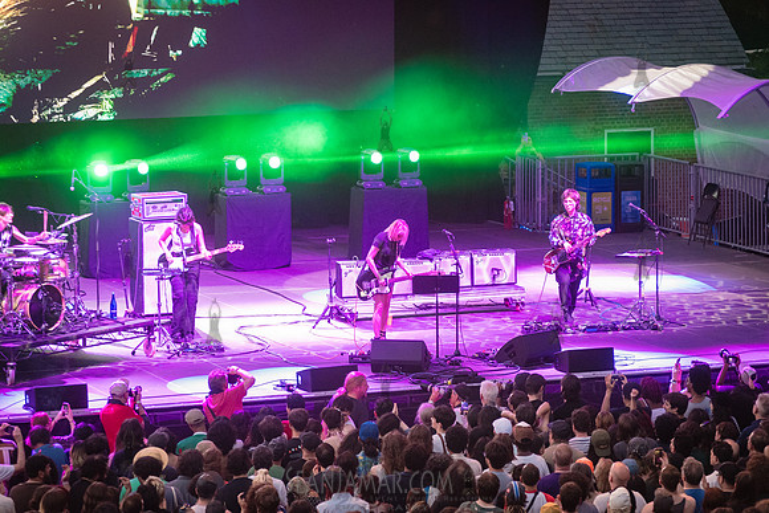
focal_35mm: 145
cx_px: 384
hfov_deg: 14.2
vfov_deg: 9.5
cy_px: 256
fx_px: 3098
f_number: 3.5
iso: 5000
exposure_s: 1/250
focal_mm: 145
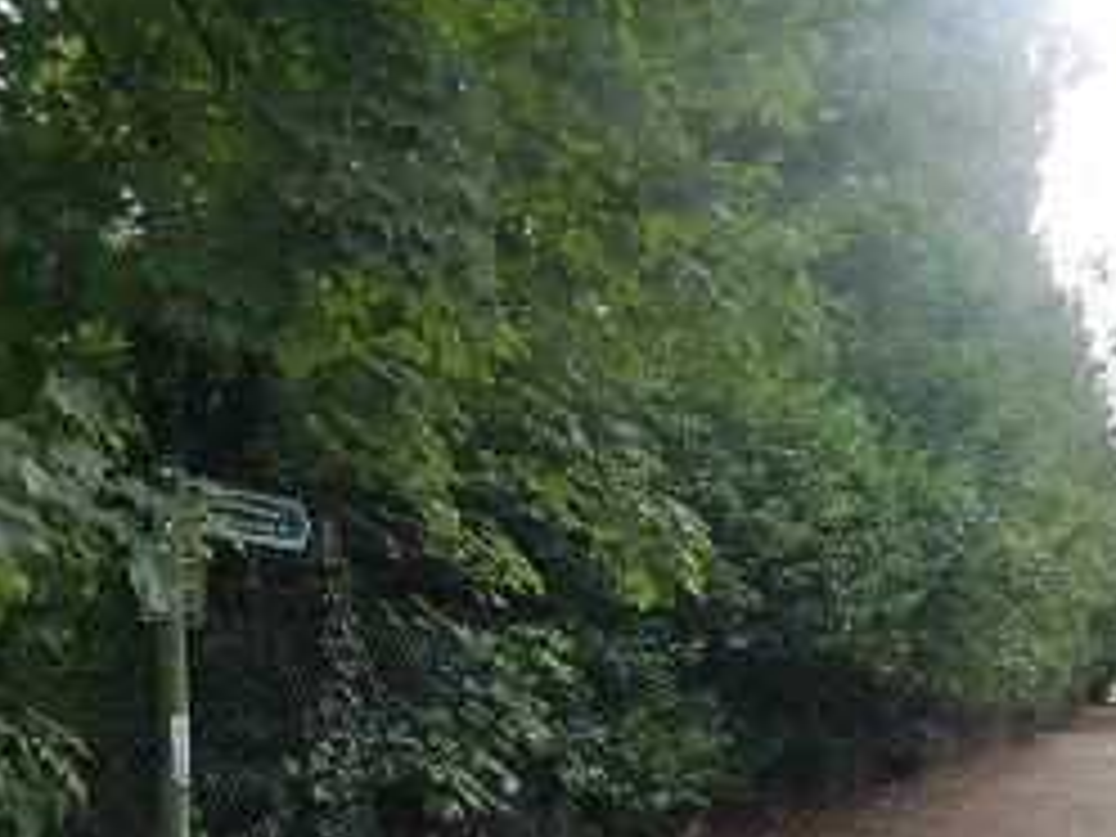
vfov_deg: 33.7
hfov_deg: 43.5
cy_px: 621
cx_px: 819
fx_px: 1354
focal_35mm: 42
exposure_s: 1/468
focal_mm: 4.2
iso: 50
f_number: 1.7
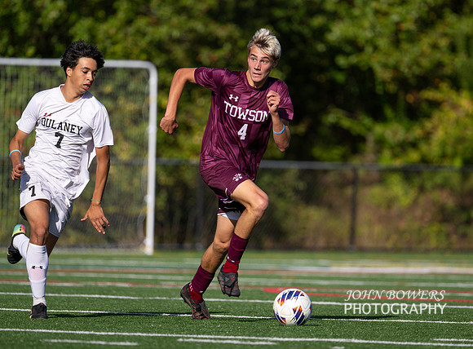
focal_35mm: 499
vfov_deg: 3.0
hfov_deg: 4.0
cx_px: 262
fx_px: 6773
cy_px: 176
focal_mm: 400
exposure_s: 1/1600
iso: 160
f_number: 4.5
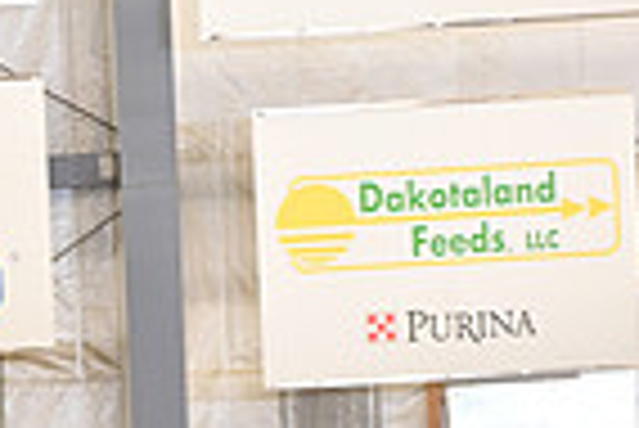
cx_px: -590
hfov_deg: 4.7
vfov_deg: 3.2
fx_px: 7640
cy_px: 809
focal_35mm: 430
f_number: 3.5
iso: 2000
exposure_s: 1/250
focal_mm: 105
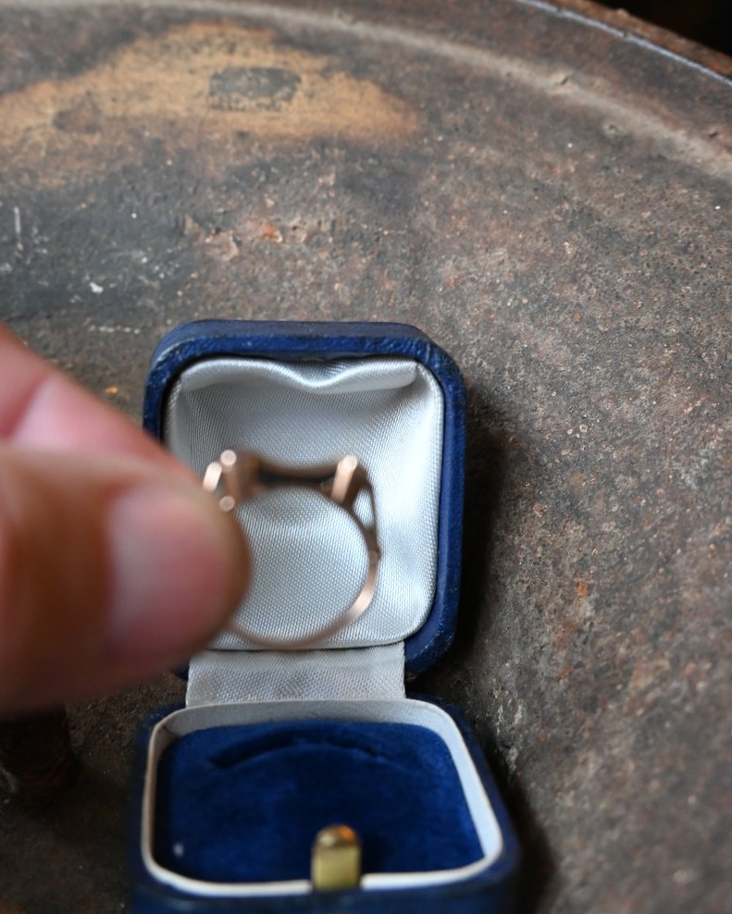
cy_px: 399
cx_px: 365
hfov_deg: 30.5
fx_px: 1342
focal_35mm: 50
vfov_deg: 37.6
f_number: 6.3
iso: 1000
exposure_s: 1/50
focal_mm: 29
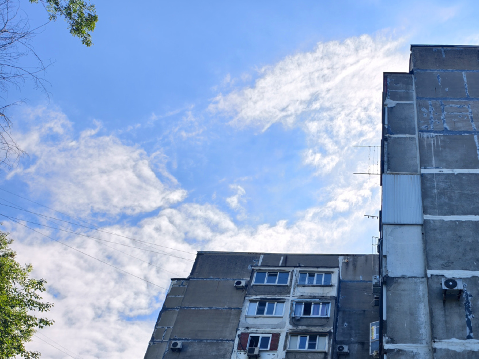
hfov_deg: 48.8
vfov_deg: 38.5
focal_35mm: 36
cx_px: 374
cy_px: 275
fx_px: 498
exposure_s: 1/1667
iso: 71
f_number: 1.57
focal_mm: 6.54
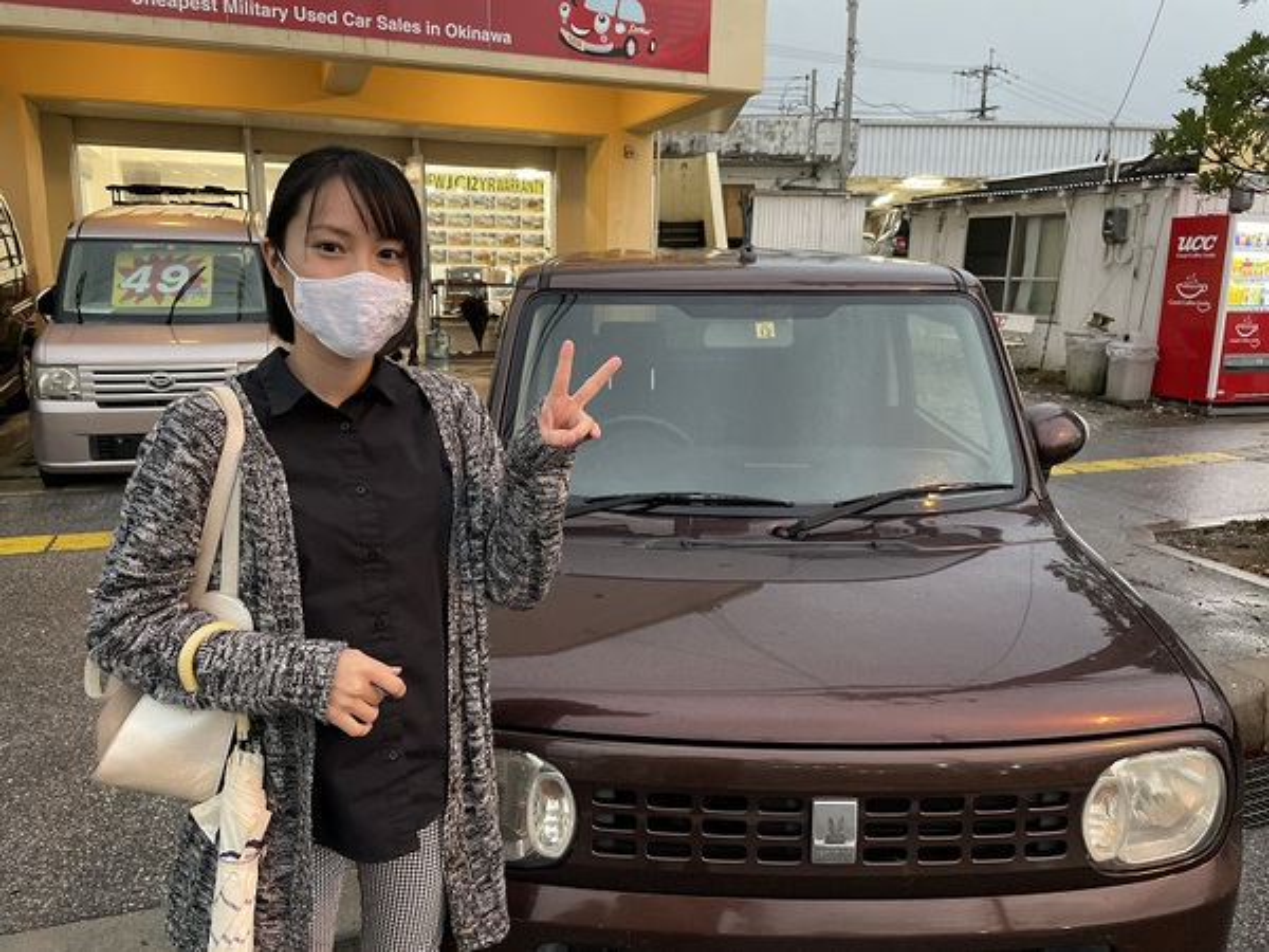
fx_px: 953
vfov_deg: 53.1
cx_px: 634
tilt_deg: -11.9
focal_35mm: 26
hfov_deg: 67.3
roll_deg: -1.2
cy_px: 476
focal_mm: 4.2
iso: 320
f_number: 1.6
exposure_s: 1/60
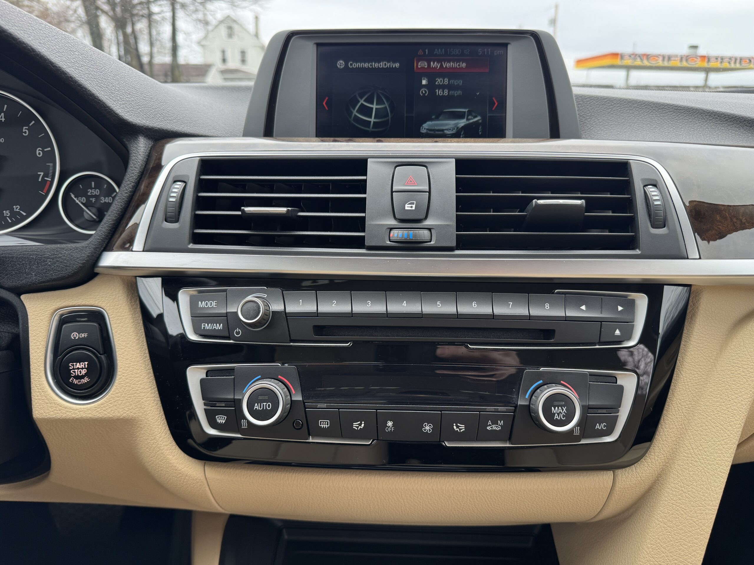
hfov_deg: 71.6
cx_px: 377
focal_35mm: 24
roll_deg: -1.2
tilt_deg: -17.4
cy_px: 282
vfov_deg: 56.8
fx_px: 523
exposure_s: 1/101
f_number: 1.78
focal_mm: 6.76
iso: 125
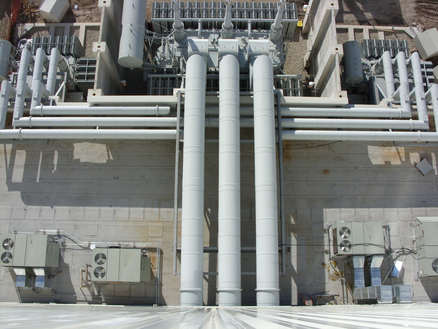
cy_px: 164
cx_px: 219
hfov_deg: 49.0
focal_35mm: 38
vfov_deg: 37.7
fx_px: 481
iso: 50
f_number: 4.9
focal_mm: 6.3
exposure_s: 1/569
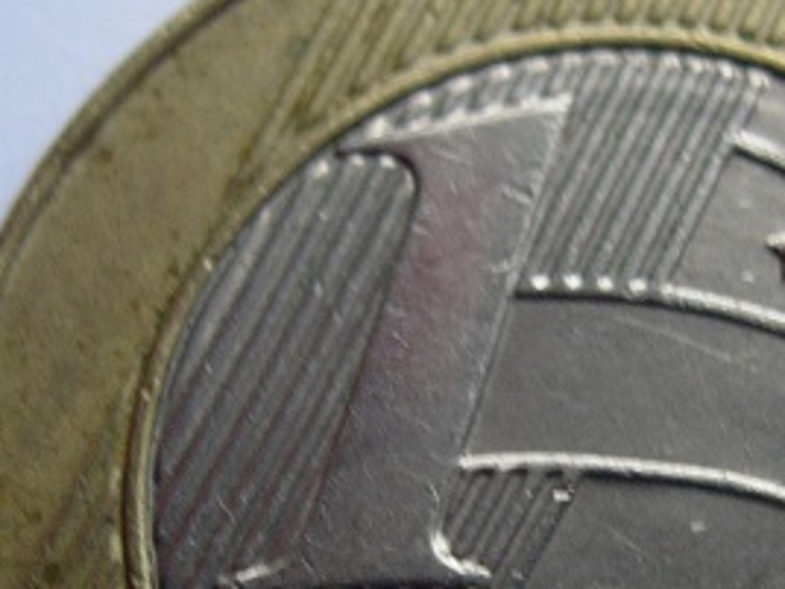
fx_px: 2086
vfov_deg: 15.8
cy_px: 554
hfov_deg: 21.2
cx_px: 562
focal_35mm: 92
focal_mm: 7.8
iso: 141
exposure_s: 1/32
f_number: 2.8
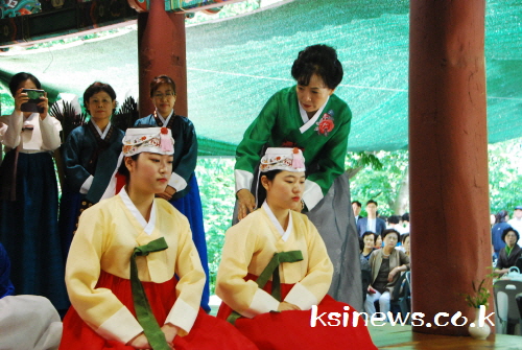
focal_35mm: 66
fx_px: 958
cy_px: 175
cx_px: 261
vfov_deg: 20.7
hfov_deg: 30.5
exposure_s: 1/60
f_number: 6.3
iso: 1600
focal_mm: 44
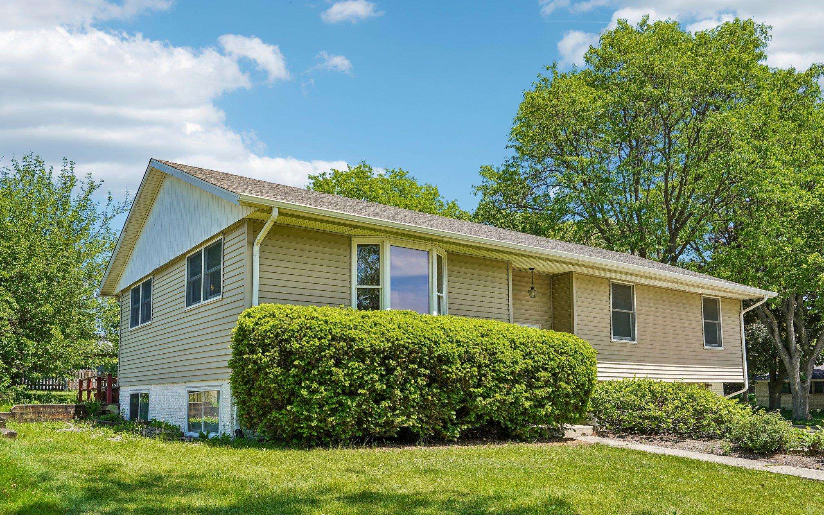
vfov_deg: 44.5
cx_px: 412
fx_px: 629
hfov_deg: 66.5
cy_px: 274
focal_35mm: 28
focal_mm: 27
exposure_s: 1/100
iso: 100
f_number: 8
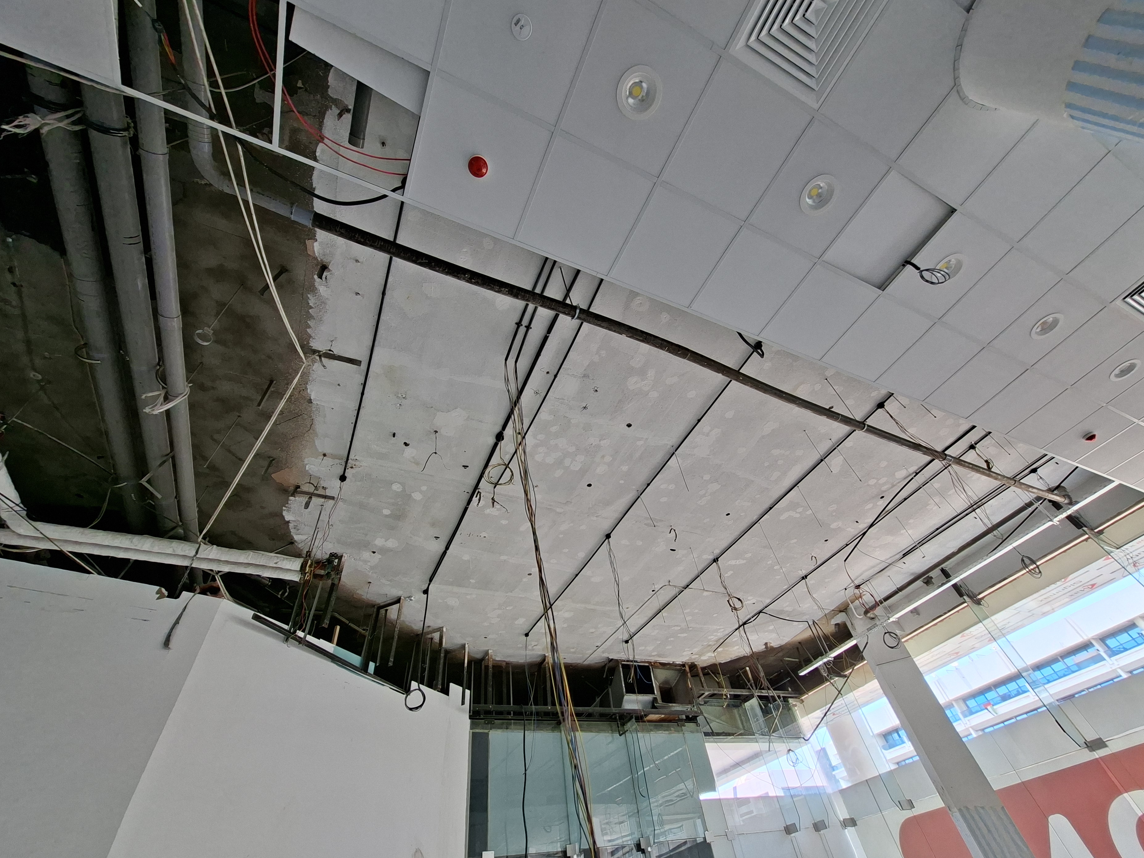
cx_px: 582
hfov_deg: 102.0
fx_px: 463
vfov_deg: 85.7
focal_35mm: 14
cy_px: 437
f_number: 2.2
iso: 40
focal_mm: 1.74
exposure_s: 1/100
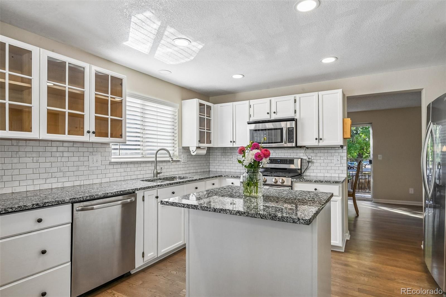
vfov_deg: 64.5
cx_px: 223
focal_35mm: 19
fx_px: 235
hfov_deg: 86.9
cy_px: 148
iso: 400
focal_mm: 19
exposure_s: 1/125
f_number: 10
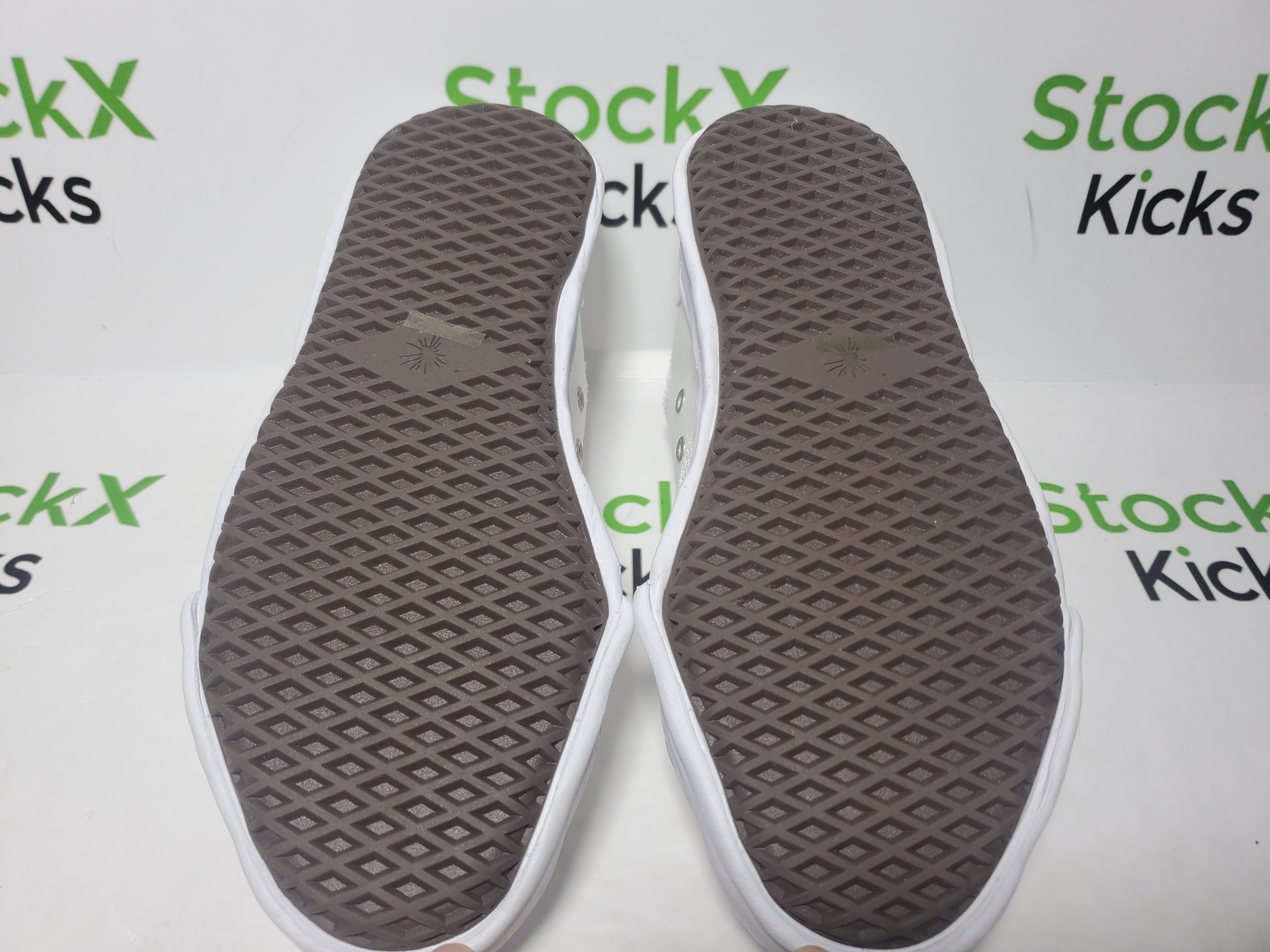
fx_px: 954
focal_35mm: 26
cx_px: 635
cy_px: 476
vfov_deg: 53.1
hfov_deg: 67.3
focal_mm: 4.3
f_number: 1.5
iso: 50
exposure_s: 1/444
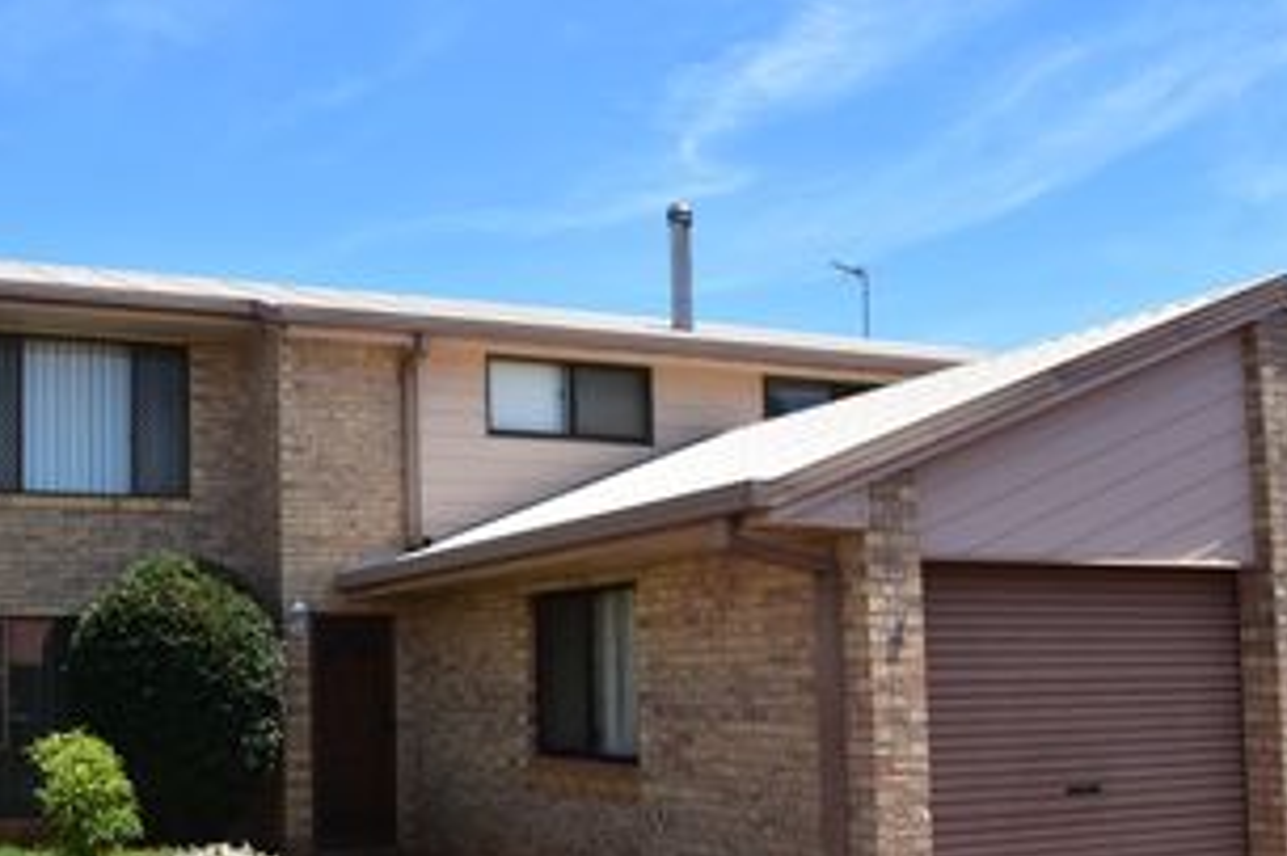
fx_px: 1322
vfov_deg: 35.5
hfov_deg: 50.1
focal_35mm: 37
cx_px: 342
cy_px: 588
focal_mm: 16
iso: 140
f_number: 10
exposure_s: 1/200
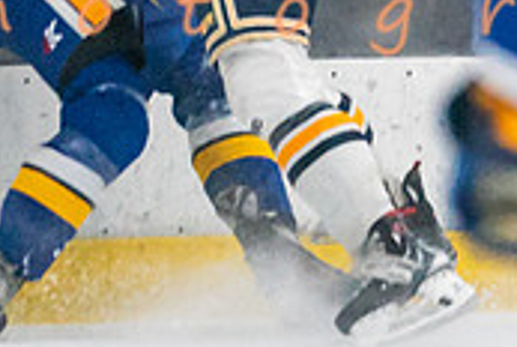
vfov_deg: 1.2
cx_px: 330
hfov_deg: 1.7
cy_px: -100
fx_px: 17176
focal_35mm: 1194
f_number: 2.8
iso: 3200
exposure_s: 1/1250
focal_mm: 200
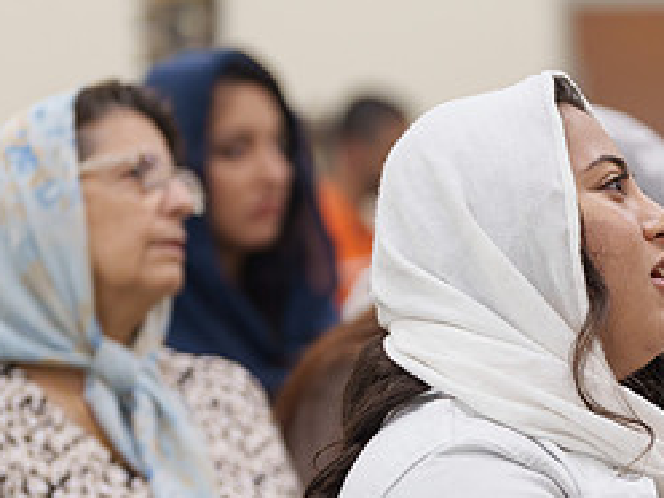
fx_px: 4527
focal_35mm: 236
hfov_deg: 8.3
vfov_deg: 6.3
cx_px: 653
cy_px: 443
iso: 1000
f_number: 2.8
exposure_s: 1/160
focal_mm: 105
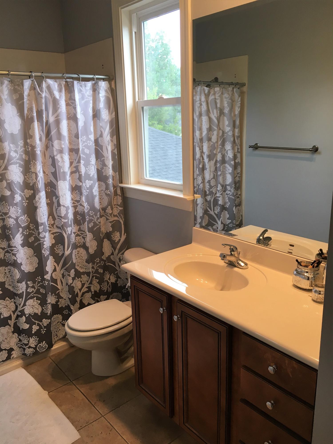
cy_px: 222
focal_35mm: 29
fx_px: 372
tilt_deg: -16.1
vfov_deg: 61.7
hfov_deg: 48.2
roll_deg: +2.3
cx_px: 166
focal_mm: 4.15
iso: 50
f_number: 2.2
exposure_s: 1/30
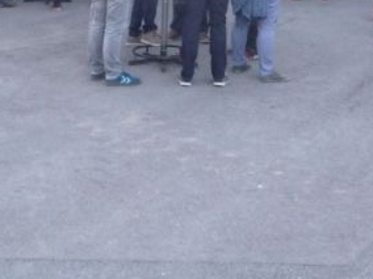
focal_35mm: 79
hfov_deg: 24.6
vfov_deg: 18.4
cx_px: 120
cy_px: 29
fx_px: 851
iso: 400
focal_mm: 4.7
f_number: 3.3
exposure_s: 1/20
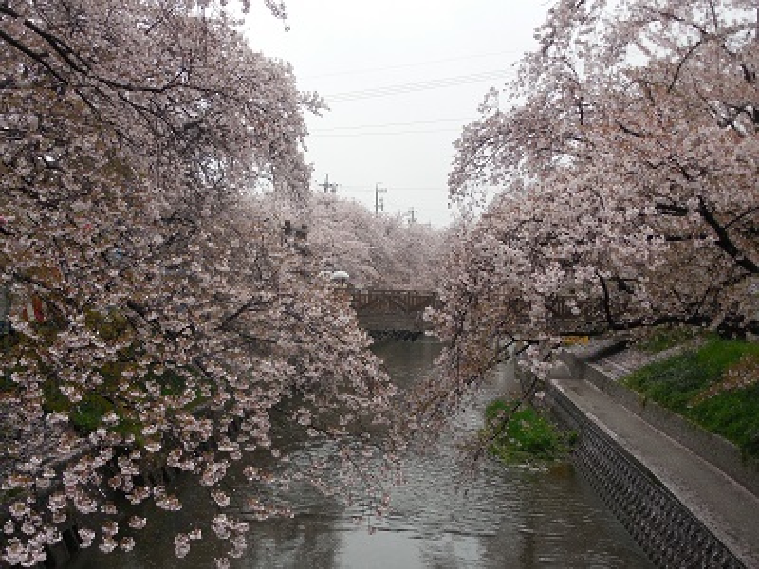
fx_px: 943
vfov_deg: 33.6
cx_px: 380
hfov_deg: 43.9
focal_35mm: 43
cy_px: 284
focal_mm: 7.8
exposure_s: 1/125
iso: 125
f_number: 3.9
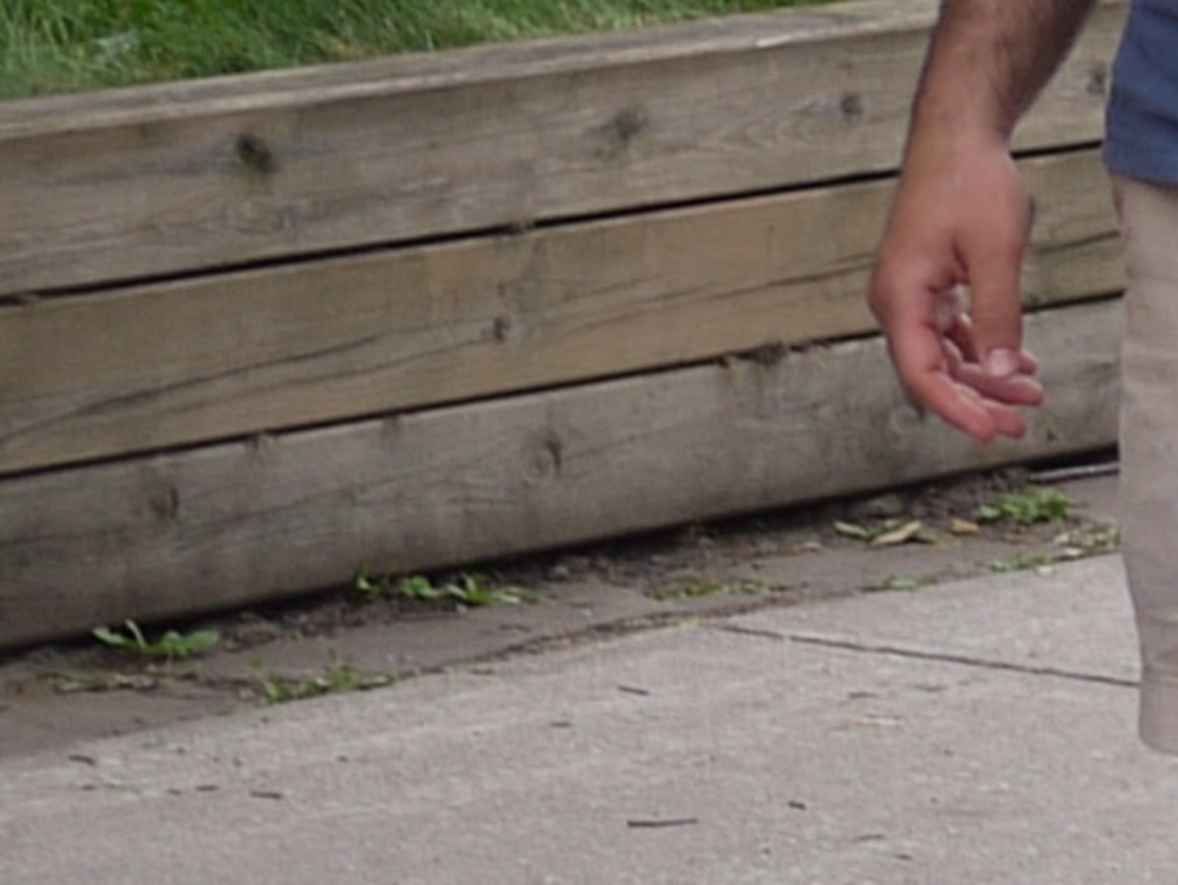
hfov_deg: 6.5
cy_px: -624
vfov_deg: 5.1
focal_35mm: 286
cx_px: 3020
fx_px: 9739
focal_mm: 20
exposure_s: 1/320
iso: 100
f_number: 1.7
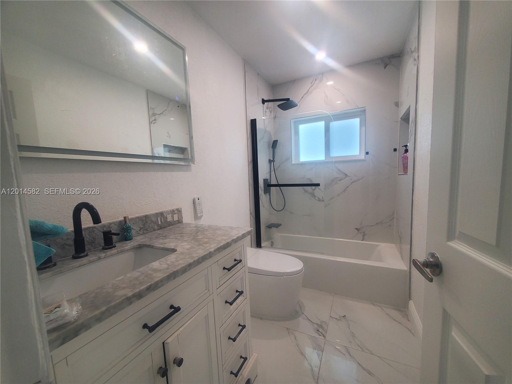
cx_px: 256
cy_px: 192
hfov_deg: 106.2
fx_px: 192
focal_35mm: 13
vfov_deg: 89.9
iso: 125
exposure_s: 1/60
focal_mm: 1.8
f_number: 2.2
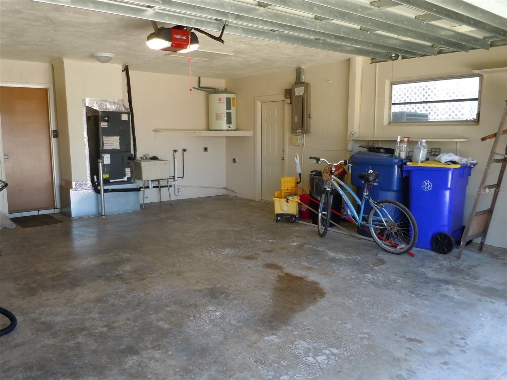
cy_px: 190
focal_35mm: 28
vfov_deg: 49.7
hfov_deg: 63.4
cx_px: 254
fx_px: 410
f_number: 3.7
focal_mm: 5
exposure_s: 1/60
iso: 125
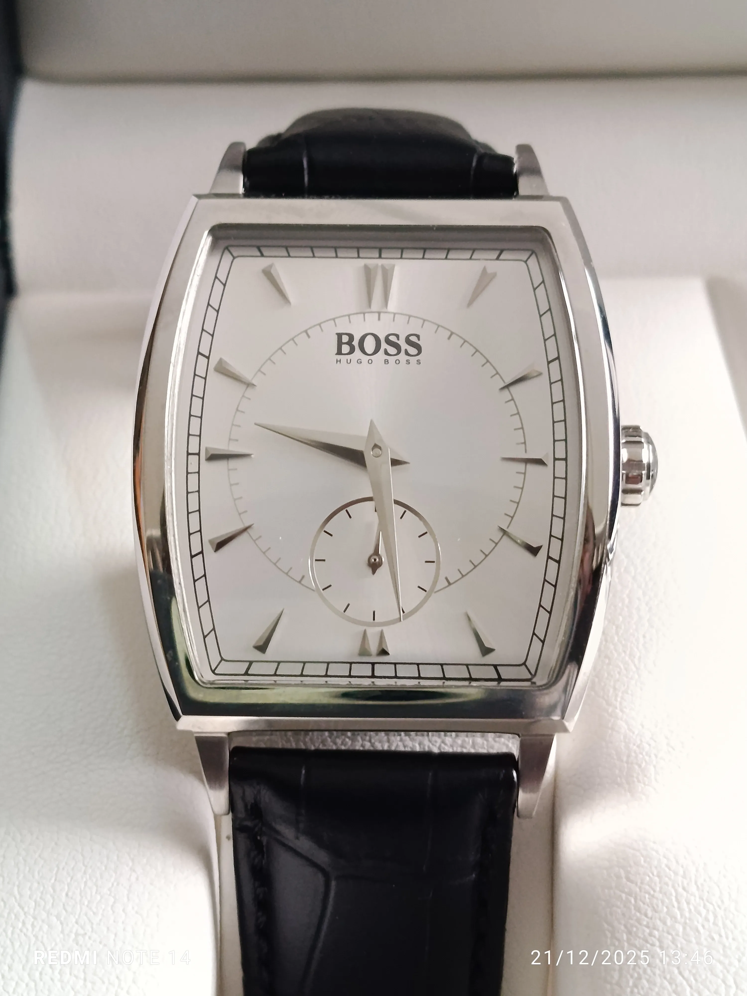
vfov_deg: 27.0
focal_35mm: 72
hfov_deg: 20.4
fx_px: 2072
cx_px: 374
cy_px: 498
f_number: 1.7
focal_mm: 5.24
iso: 996
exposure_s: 1/33.3
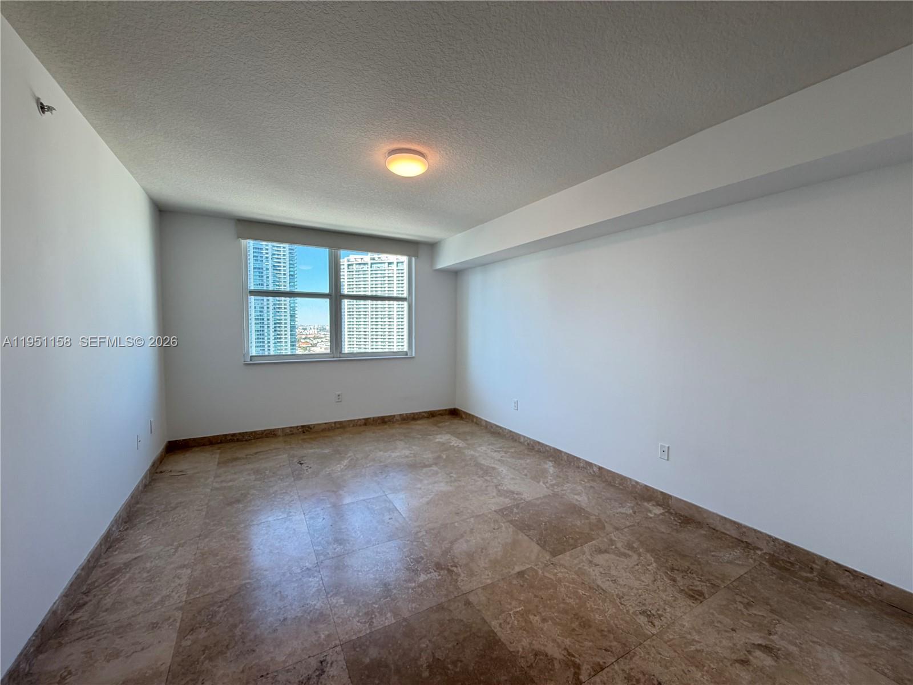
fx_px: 369
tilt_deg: -3.2
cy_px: 342
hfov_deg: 102.1
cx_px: 456
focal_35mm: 14
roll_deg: -0.3
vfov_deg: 85.7
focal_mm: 2.22
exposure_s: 1/120
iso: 160
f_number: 2.2
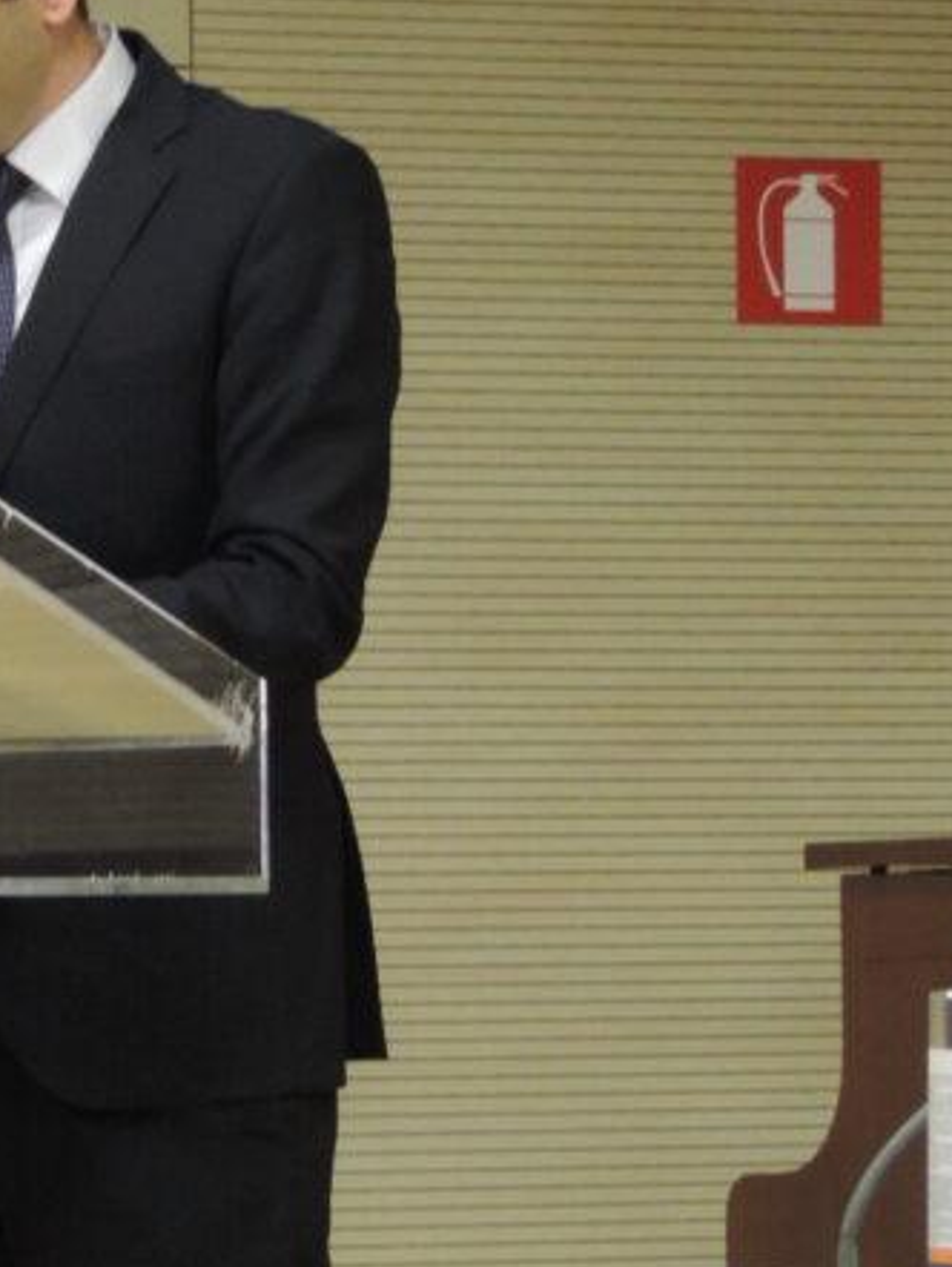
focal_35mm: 278
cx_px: 60
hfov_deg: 5.3
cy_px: 814
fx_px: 10184
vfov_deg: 7.1
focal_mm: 21.4
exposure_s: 1/20
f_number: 4.2
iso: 800
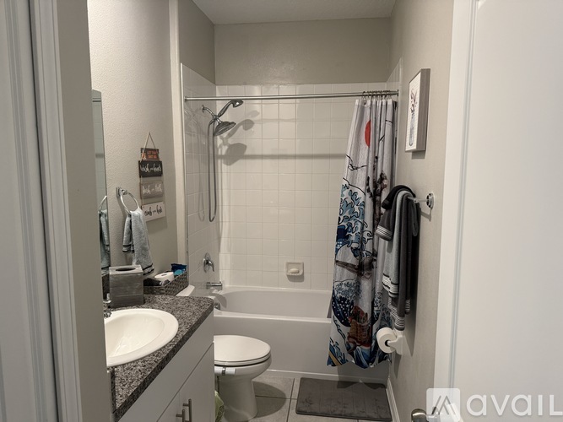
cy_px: 211
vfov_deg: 56.8
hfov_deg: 71.6
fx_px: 390
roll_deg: +0.6
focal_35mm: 24
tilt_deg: -6.5
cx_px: 282
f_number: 1.78
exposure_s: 1/60
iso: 250
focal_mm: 6.76
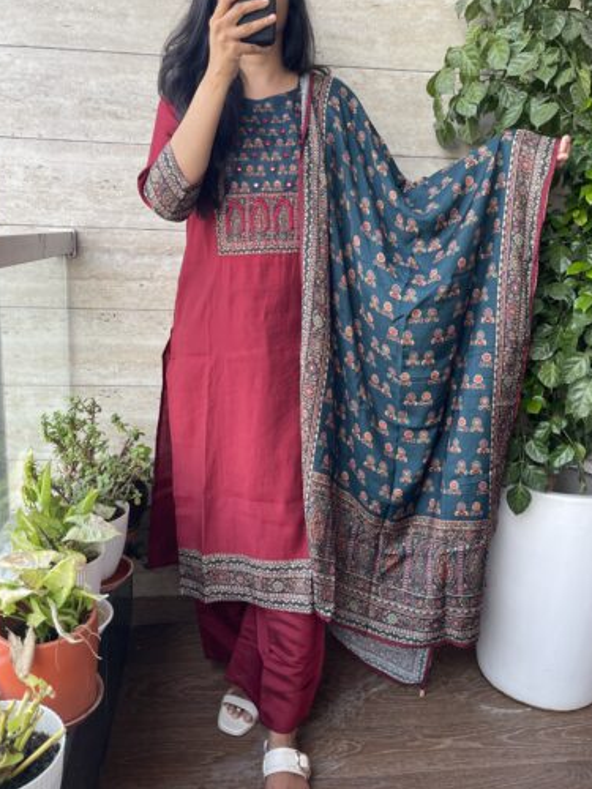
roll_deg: -2.2
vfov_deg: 63.3
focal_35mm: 28
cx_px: 292
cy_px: 360
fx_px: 638
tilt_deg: -11.9
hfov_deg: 49.7
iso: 32
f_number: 1.6
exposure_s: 1/121
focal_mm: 5.1
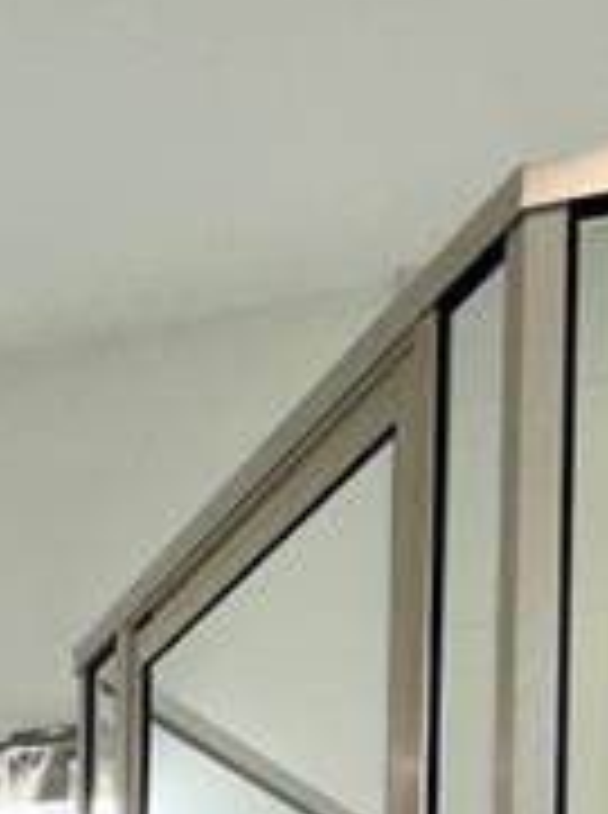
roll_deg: -0.4
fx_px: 2186
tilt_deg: -2.2
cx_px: 279
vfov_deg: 17.4
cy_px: 1439
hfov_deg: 15.8
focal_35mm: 93
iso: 50
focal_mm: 2.22
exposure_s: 1/120
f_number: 2.2
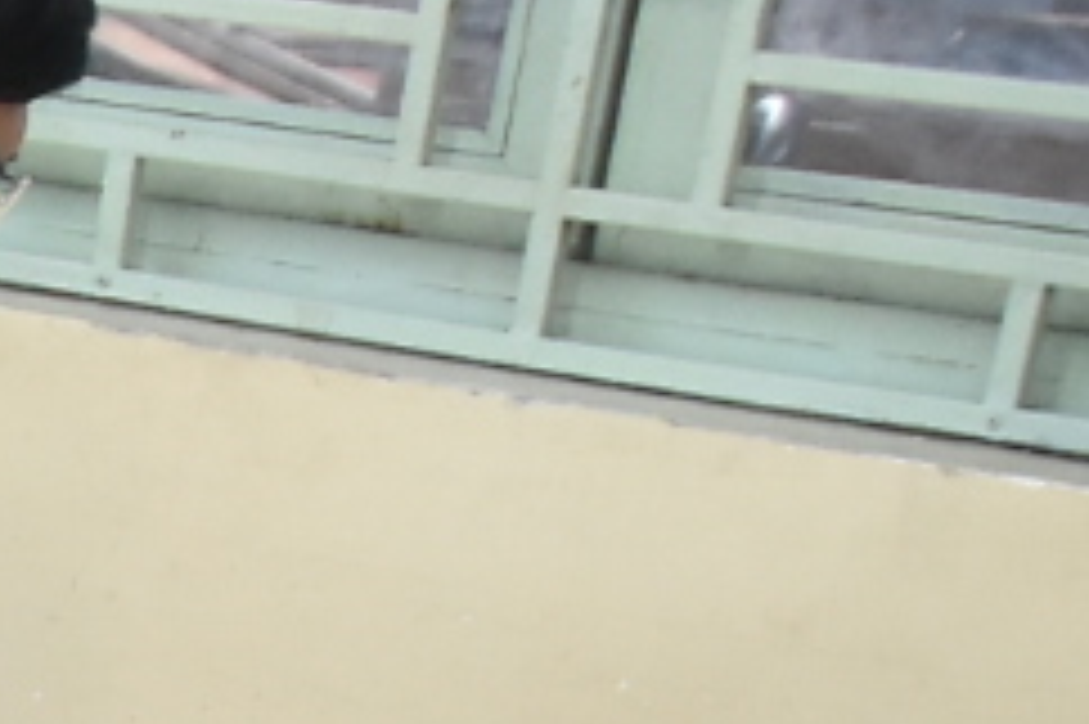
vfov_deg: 7.2
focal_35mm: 181
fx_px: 5471
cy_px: 1596
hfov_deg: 8.8
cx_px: -2430
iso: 1250
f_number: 3.5
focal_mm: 18
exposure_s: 1/125
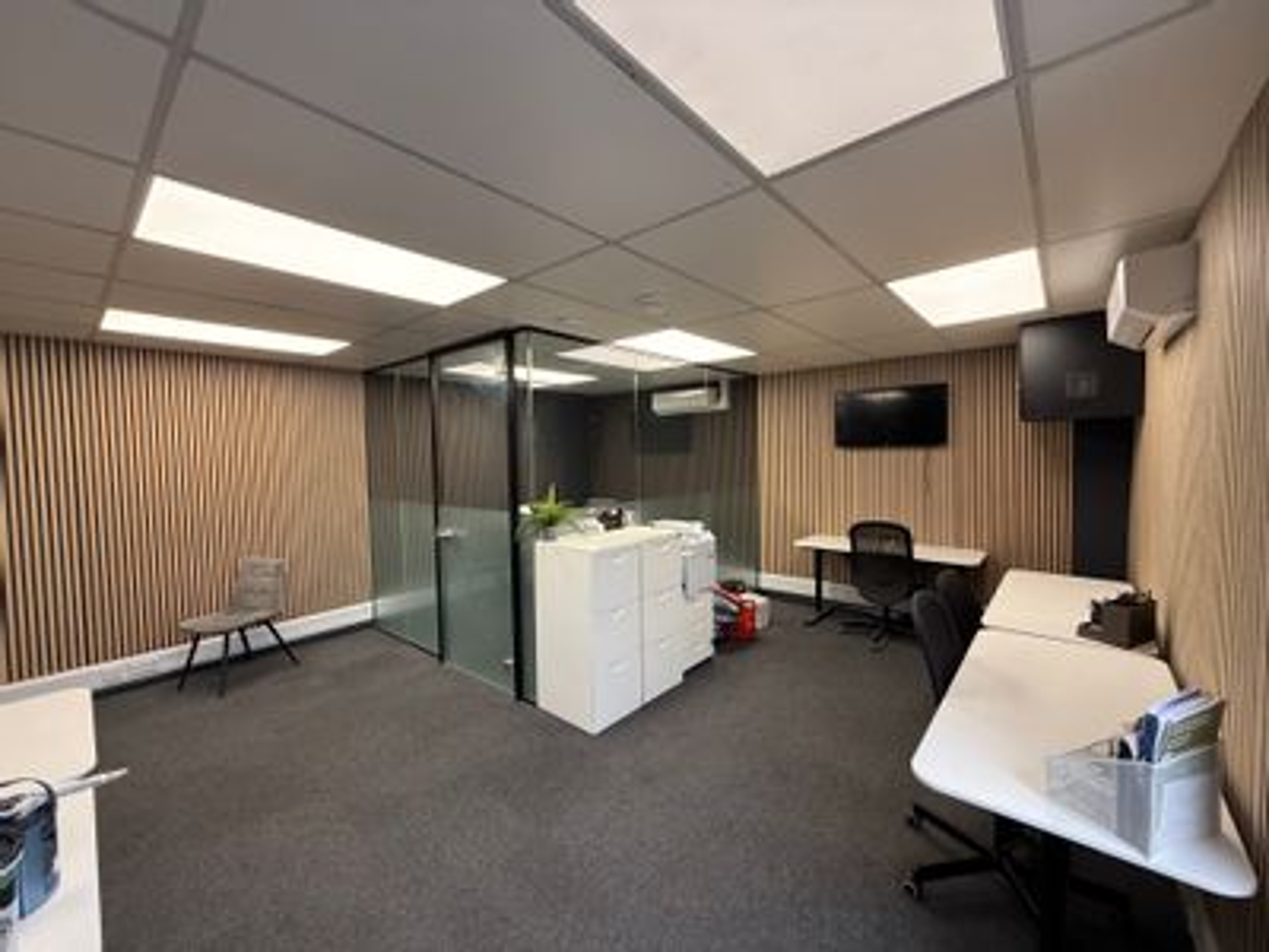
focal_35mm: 14
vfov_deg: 85.7
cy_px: 476
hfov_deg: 102.1
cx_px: 634
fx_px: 513
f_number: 2.2
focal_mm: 2.22
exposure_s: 1/100
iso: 160
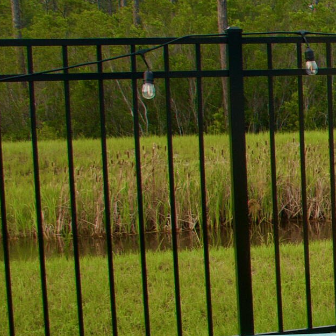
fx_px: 1208
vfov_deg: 15.8
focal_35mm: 110
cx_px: 739
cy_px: 202
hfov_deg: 13.0
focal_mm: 18
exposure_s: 1/200
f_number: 7.1
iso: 200
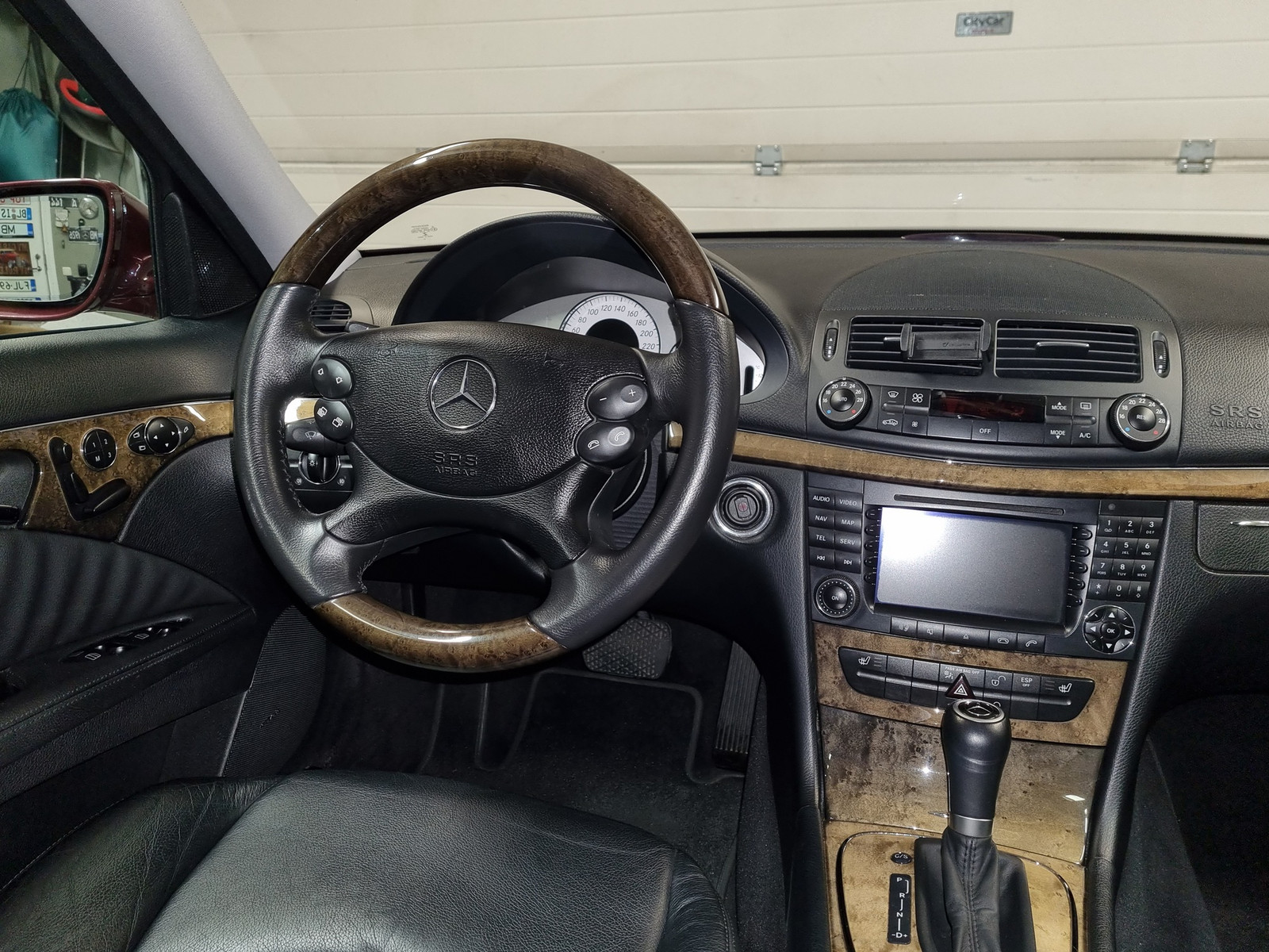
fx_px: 953
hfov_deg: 67.3
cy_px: 476
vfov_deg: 53.1
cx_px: 634
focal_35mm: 26
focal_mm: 5.4
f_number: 1.8
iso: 640
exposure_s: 1/50
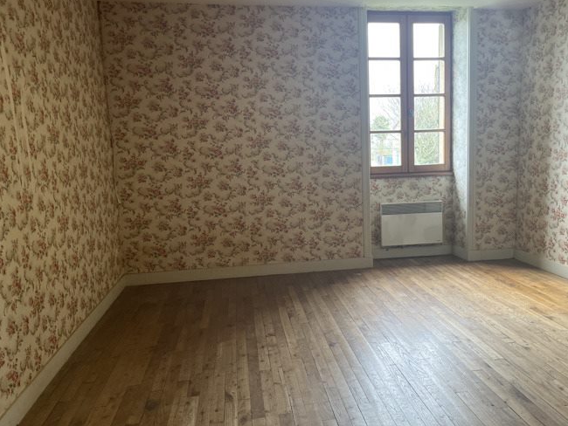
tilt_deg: -8.4
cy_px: 214
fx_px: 525
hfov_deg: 56.3
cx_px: 348
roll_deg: +1.1
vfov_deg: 44.2
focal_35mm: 32
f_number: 1.6
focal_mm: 5.1
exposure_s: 1/112
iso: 125
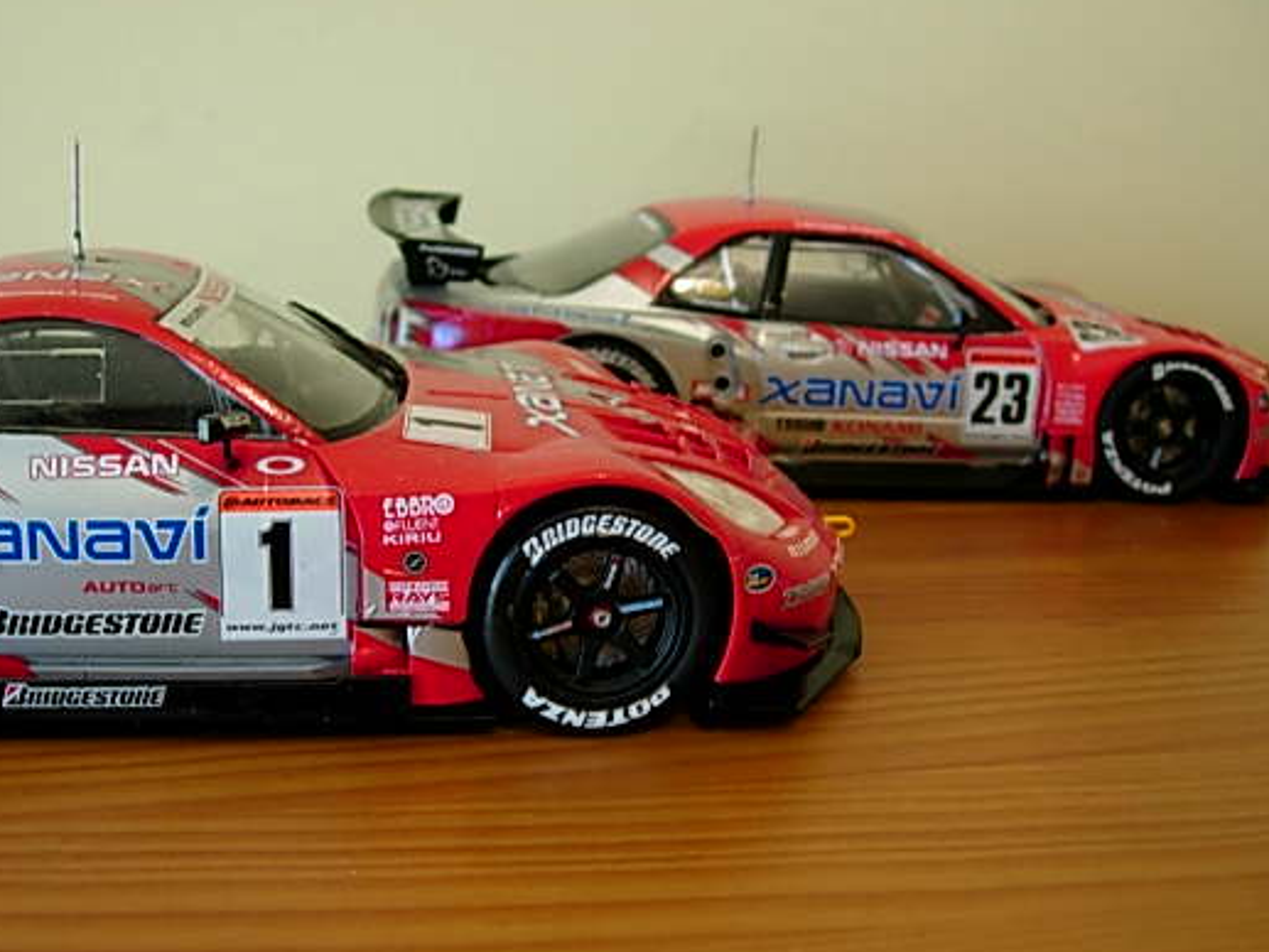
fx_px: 1723
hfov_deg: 40.4
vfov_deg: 30.9
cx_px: 572
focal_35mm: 47
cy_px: 537
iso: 105
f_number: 2.8
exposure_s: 1/32
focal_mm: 7.8
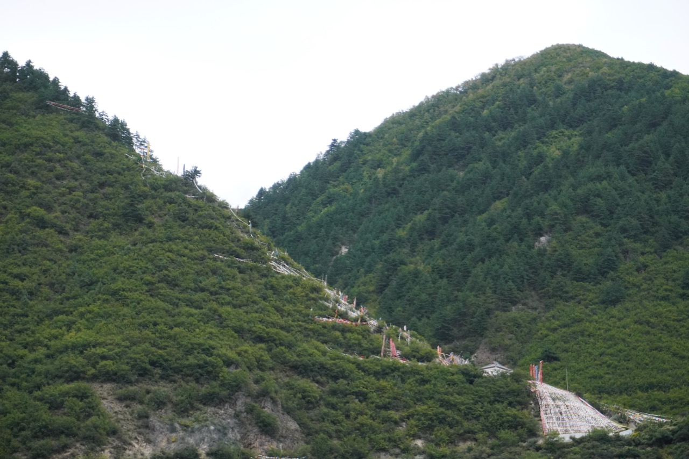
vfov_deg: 18.2
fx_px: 1436
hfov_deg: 27.0
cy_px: 230
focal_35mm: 75
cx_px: 344
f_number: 5.6
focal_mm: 50
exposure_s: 1/1600
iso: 1600
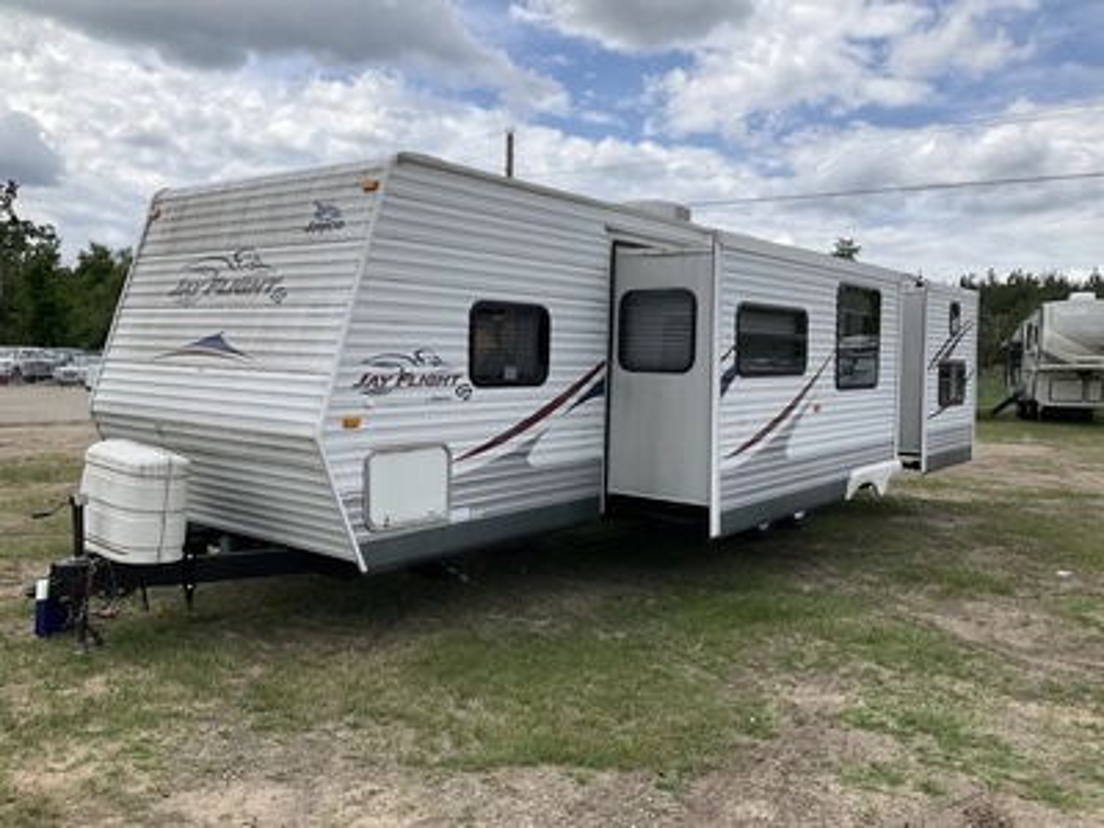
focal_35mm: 29
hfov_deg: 61.7
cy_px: 414
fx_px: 925
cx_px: 552
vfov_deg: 48.2
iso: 25
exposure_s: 1/2227
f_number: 1.8
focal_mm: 3
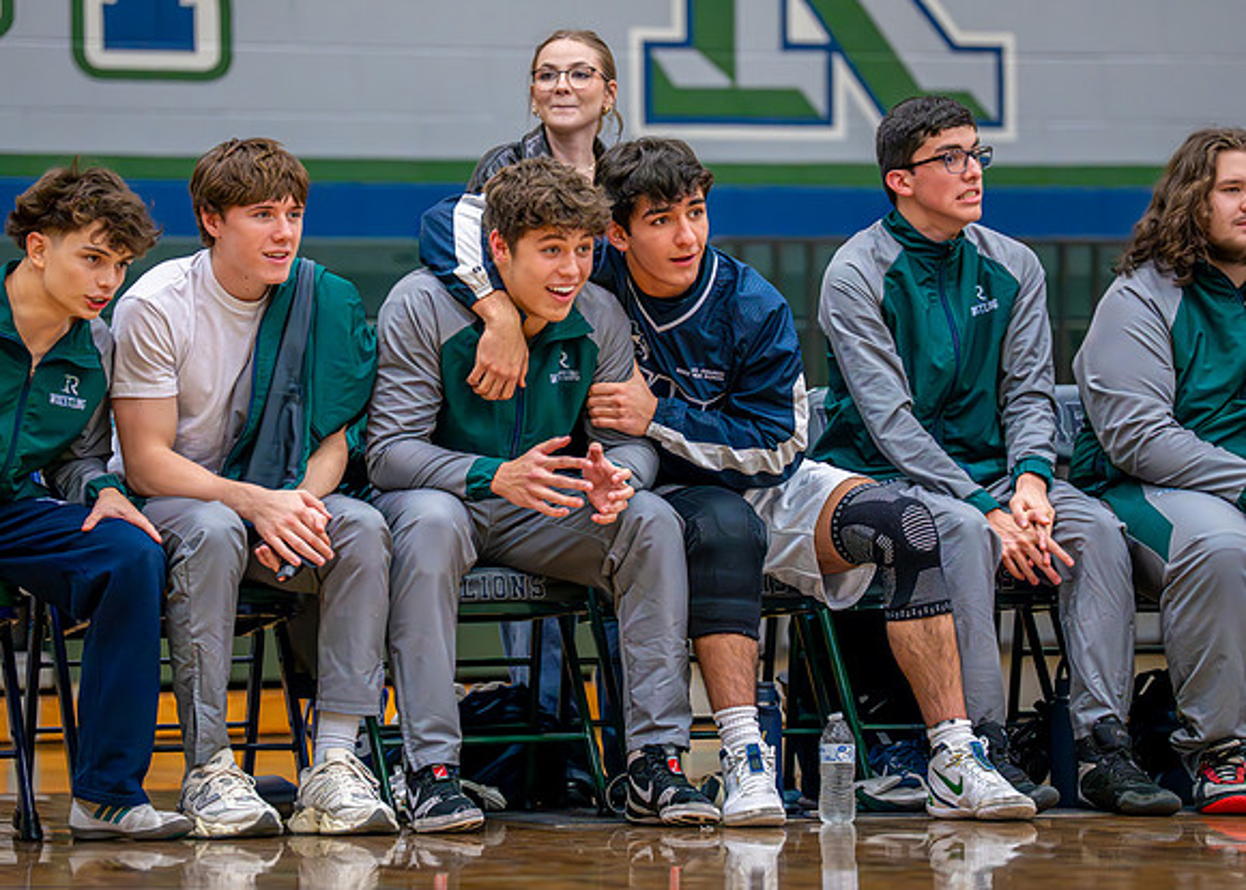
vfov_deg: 7.8
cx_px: 651
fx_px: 6512
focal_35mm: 184
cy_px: 400
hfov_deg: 10.9
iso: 6400
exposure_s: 1/1000
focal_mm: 152
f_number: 2.8
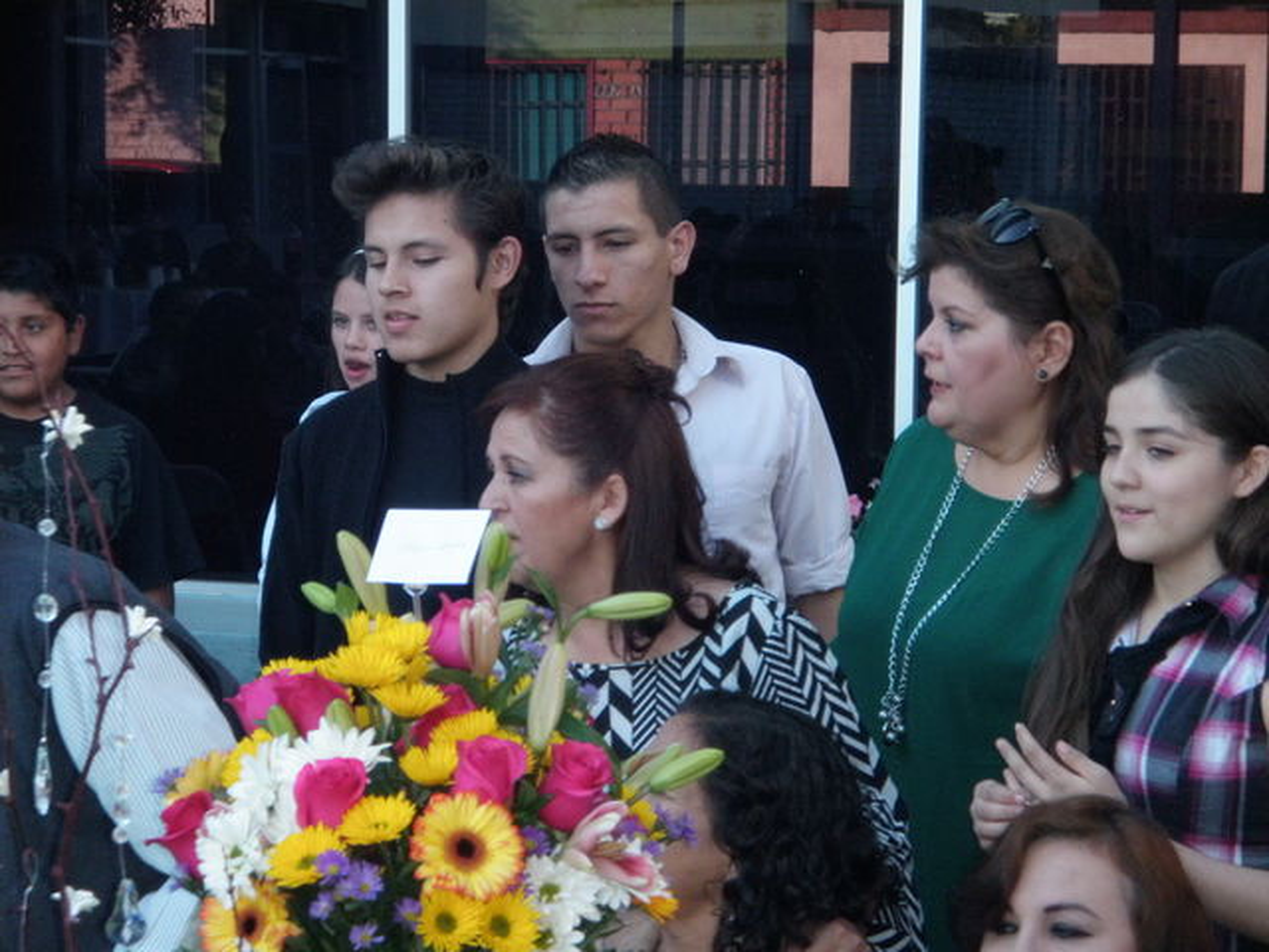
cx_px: 634
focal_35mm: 114
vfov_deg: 13.0
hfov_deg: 17.3
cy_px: 476
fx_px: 4179
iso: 320
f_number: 5
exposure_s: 1/100
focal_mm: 20.1
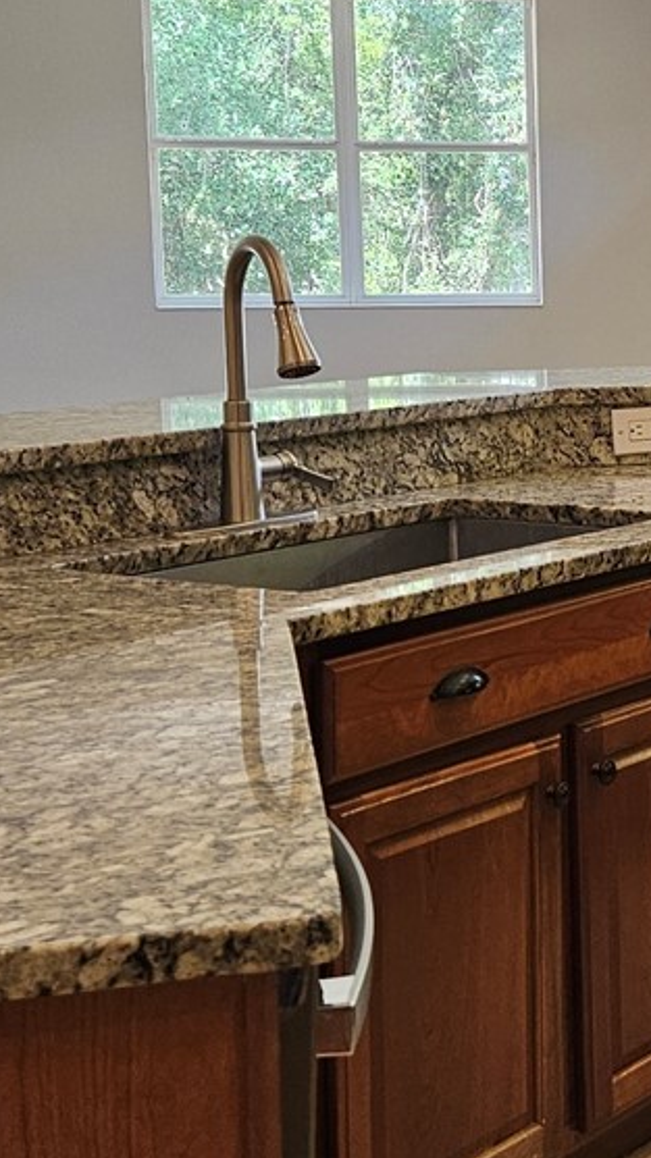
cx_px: 973
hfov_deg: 15.5
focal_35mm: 72
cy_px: 447
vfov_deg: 29.3
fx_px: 2211
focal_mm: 5.4
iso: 125
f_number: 1.8
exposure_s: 1/120
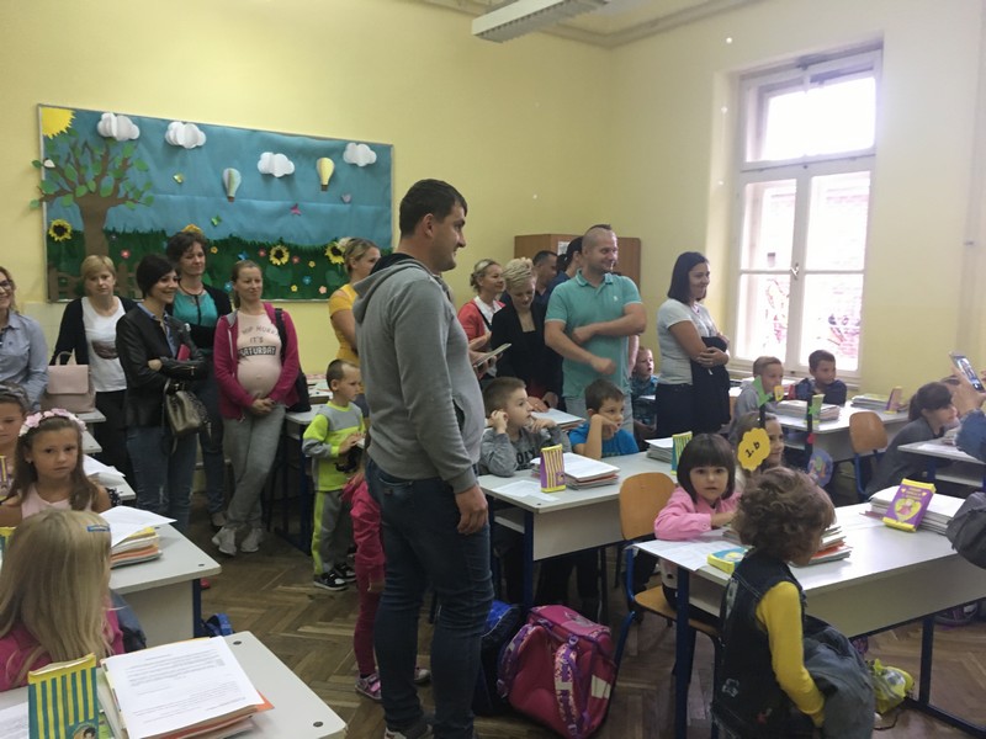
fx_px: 826
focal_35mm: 29
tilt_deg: -6.4
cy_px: 370
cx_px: 493
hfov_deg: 61.7
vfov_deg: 48.2
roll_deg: -0.9
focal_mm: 4.15
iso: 160
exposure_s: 1/33
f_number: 2.2
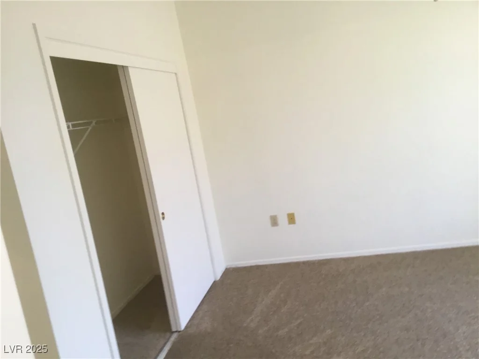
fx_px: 429
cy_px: 180
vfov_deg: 45.4
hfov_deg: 58.4
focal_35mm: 31
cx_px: 240
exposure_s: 1/30
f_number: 2.4
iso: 80
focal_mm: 3.3
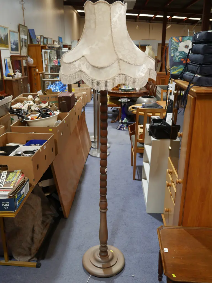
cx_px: 106
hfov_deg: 44.2
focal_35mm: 32
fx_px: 261
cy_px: 142
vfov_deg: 56.8
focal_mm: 16
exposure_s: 1/60
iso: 320
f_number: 3.6
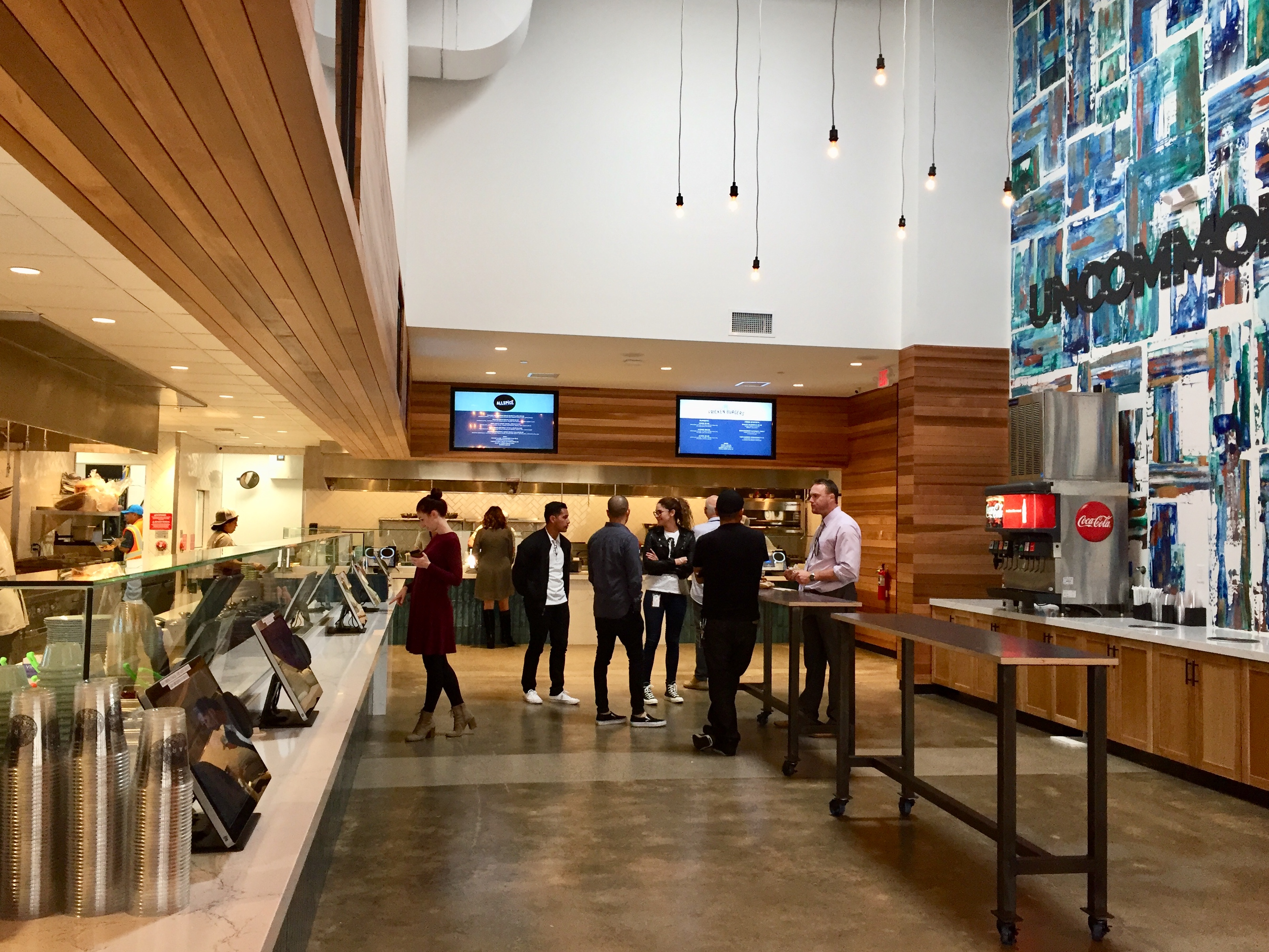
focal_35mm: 29
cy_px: 476
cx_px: 634
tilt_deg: +1.1
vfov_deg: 48.2
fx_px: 1063
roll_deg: -1.3
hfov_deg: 61.7
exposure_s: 1/30
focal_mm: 4.15
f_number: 2.2
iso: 50
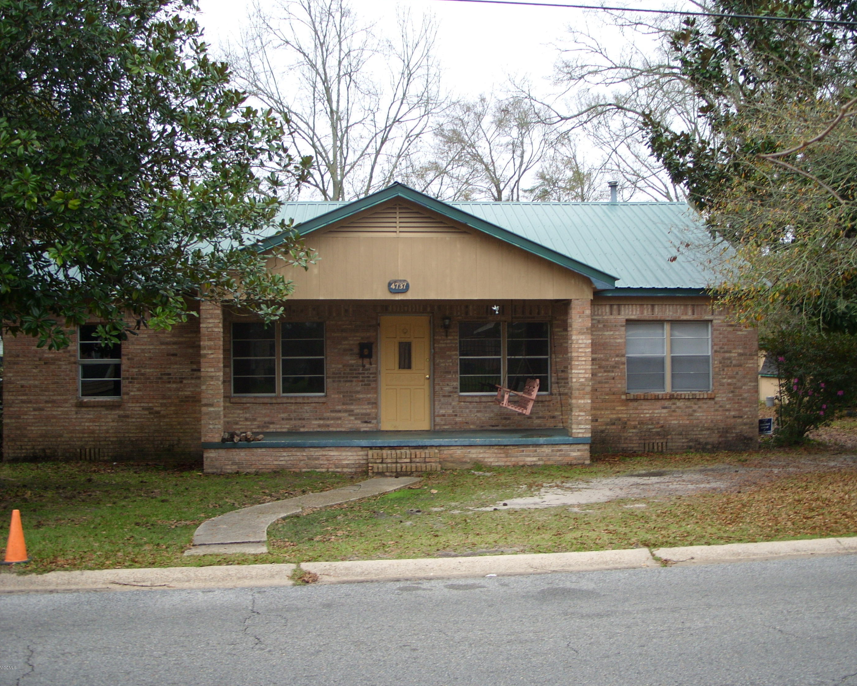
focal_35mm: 40
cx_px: 460
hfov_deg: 45.8
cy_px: 343
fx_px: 1014
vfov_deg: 37.3
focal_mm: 7.8
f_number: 2.8
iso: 50
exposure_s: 1/88
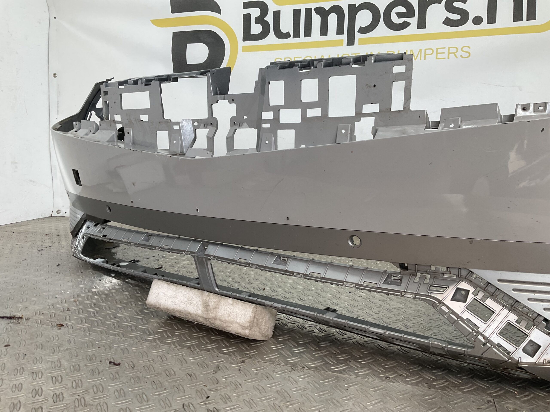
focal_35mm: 29
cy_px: 206
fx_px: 461
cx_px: 275
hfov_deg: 61.7
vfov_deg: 48.2
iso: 16
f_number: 1.8
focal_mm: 3
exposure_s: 1/136
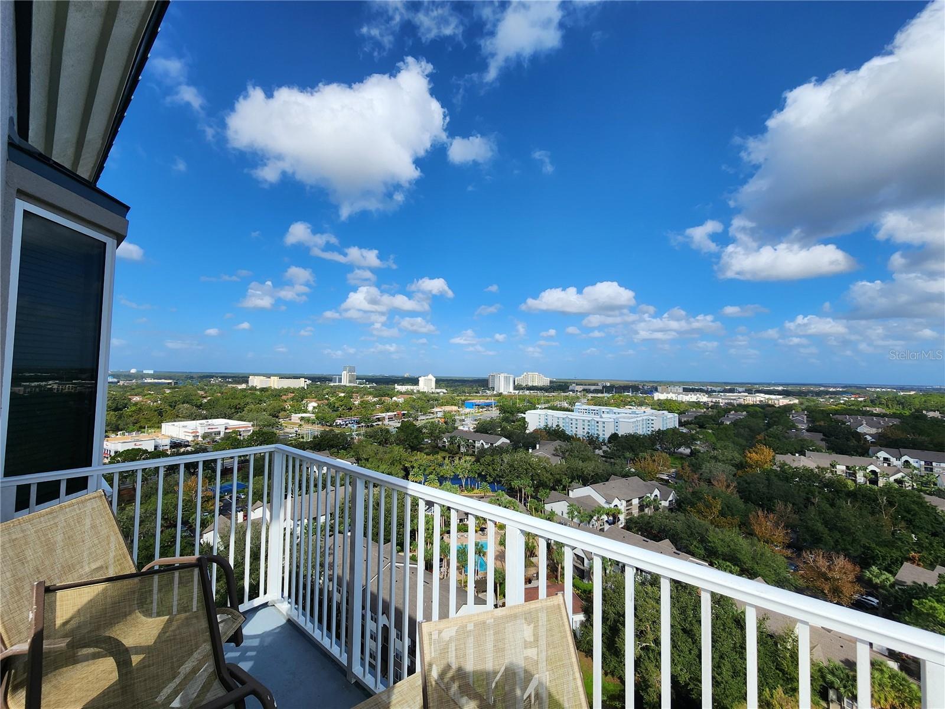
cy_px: 354
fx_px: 355
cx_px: 472
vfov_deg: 89.9
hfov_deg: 106.2
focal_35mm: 13
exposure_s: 1/2339
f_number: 2.2
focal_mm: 2.2
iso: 50
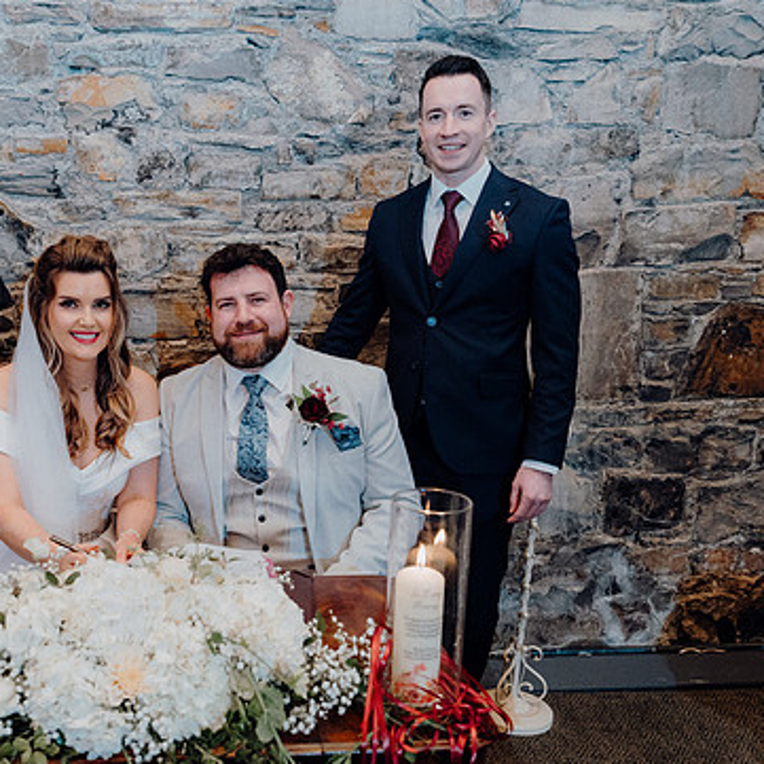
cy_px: 395
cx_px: 197
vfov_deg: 44.9
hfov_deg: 43.6
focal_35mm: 37
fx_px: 924
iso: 2500
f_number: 3.5
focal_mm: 27
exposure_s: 1/200
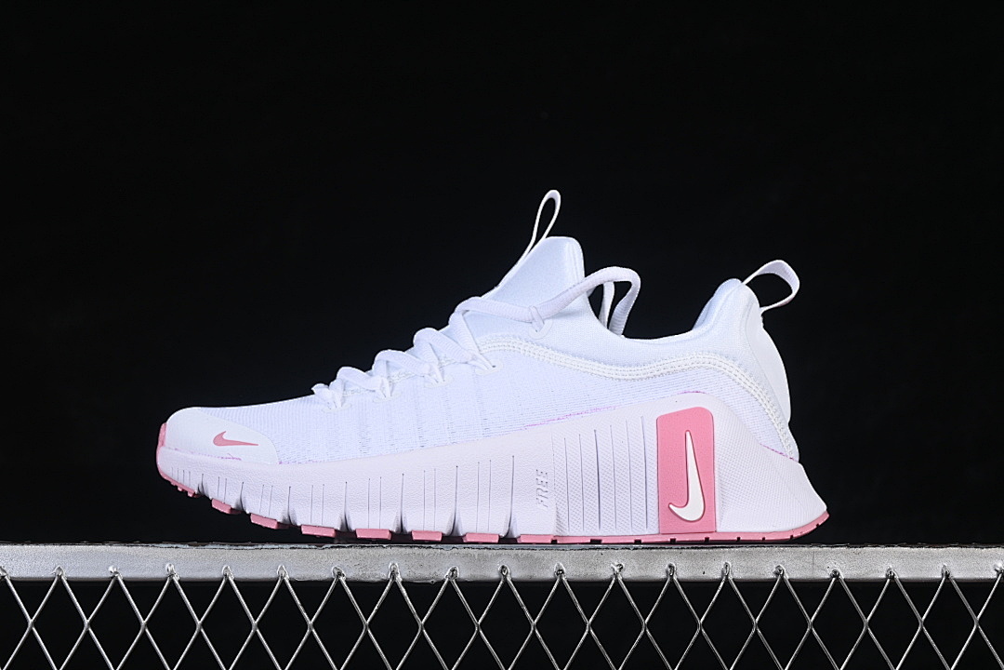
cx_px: 502
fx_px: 2092
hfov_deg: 27.0
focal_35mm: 75
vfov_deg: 18.2
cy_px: 335
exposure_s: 1/100
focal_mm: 50
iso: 160
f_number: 8
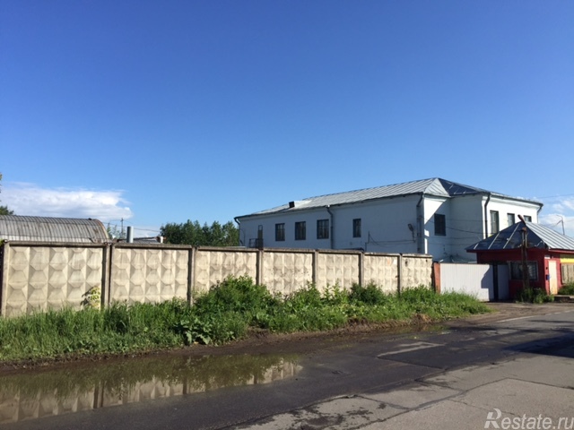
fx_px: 481
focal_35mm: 29
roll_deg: -1.4
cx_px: 287
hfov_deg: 61.7
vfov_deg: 48.2
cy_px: 215
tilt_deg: +8.2
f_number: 2.2
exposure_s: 1/1883
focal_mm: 4.15
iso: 32
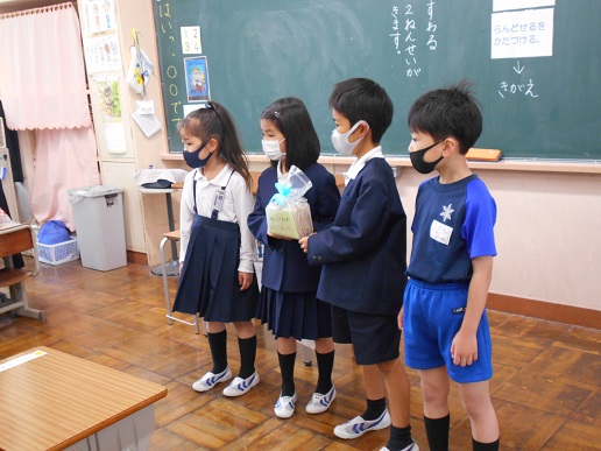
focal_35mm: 39
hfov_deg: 47.9
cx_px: 300
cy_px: 226
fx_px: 677
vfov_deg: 36.8
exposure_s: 1/10
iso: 400
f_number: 3.9
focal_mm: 6.7
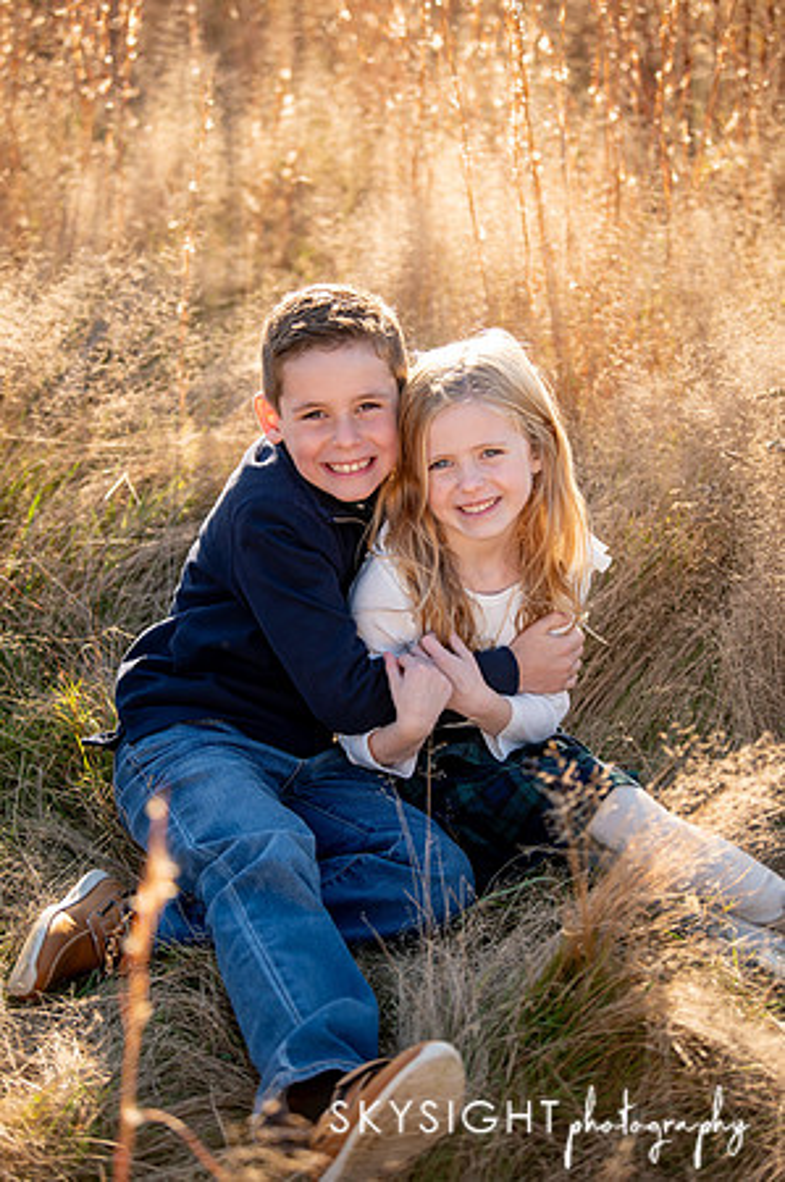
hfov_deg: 18.1
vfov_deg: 27.0
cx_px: 392
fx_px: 2459
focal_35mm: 75
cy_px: 591
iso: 200
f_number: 2.8
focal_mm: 75
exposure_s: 1/640
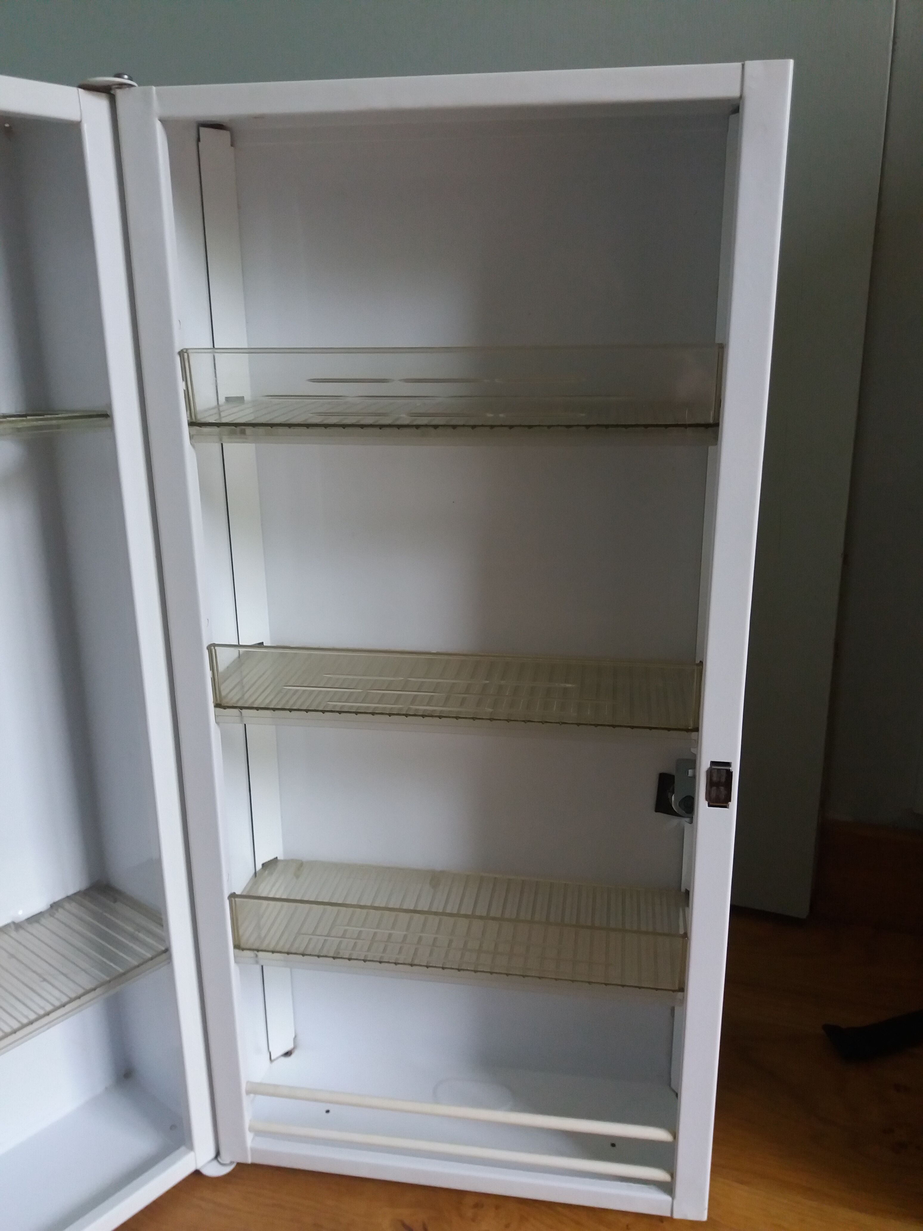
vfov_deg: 63.4
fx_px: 995
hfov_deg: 49.7
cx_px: 462
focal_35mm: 28
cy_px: 616
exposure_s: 1/33
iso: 125
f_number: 1.9
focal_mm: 3.7
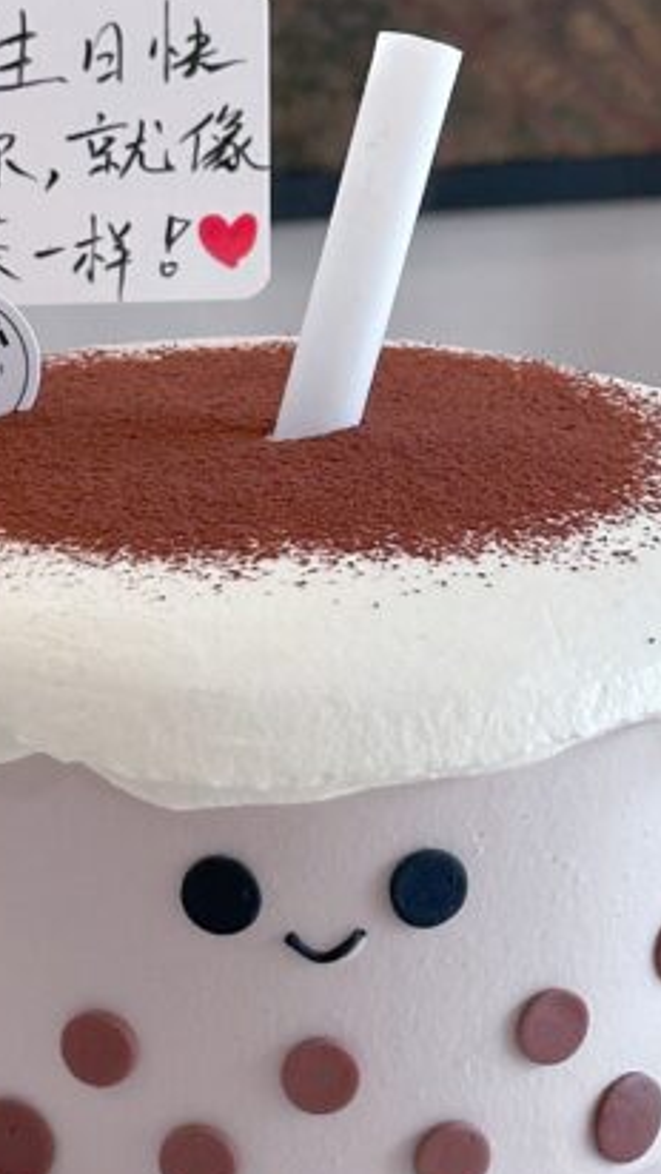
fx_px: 4047
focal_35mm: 130
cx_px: 279
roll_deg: -1.2
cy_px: 484
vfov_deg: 16.5
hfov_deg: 9.3
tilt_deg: -18.0
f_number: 1.78
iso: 80
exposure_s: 1/50
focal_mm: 6.86
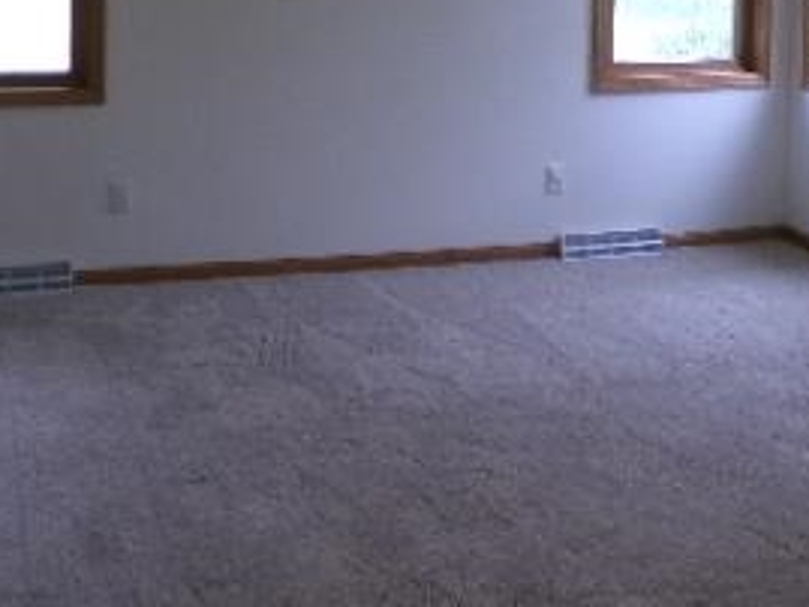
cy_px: -90
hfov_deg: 33.7
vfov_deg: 23.8
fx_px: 1333
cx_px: 469
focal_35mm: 57
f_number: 3.7
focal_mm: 4.3
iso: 164
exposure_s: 1/34
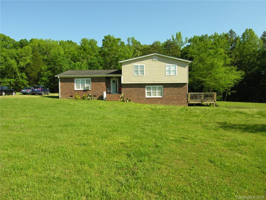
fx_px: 184
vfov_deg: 56.8
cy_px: 100
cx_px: 133
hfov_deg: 71.6
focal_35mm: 24
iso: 50
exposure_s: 1/217
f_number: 5.1
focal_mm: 6.1
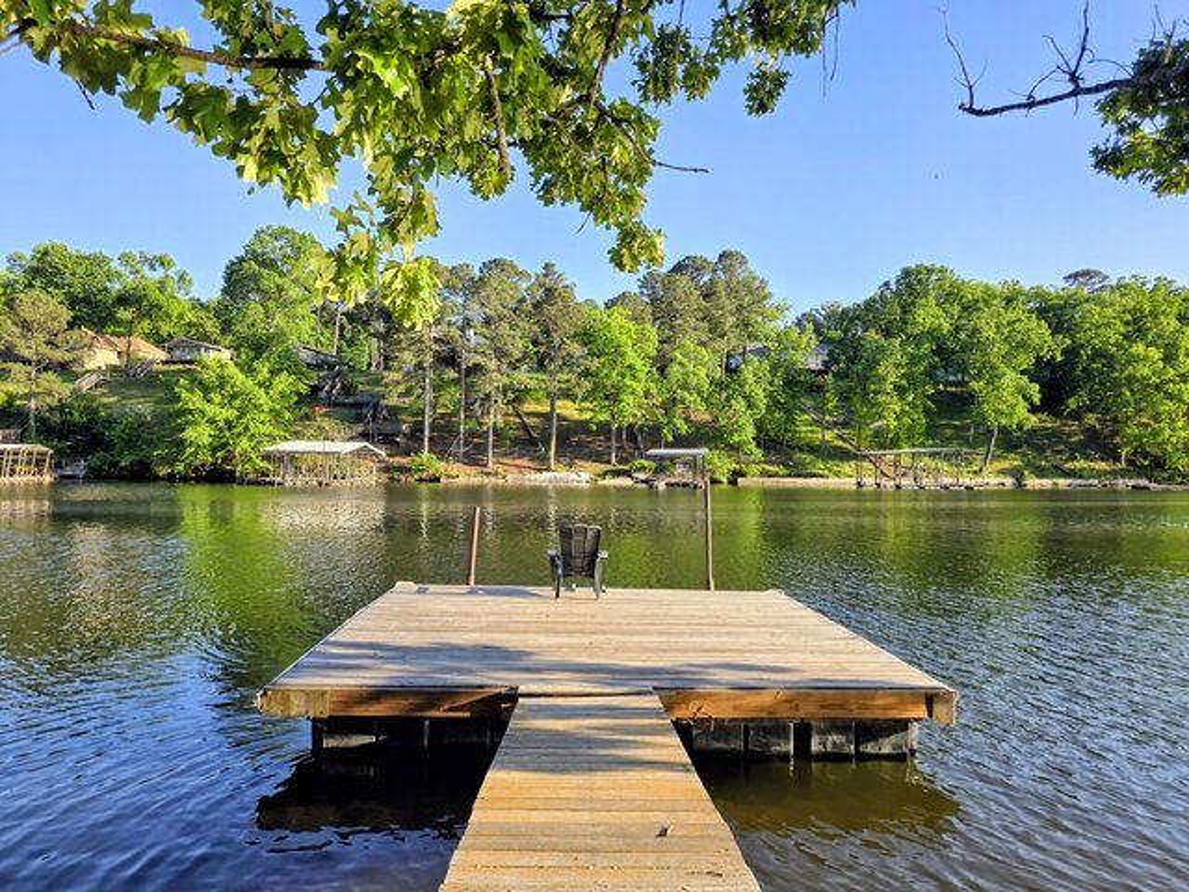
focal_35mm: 23
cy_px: 446
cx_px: 594
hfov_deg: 73.9
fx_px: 790
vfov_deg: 58.9
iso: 80
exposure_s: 1/1925
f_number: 1.7
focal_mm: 6.3
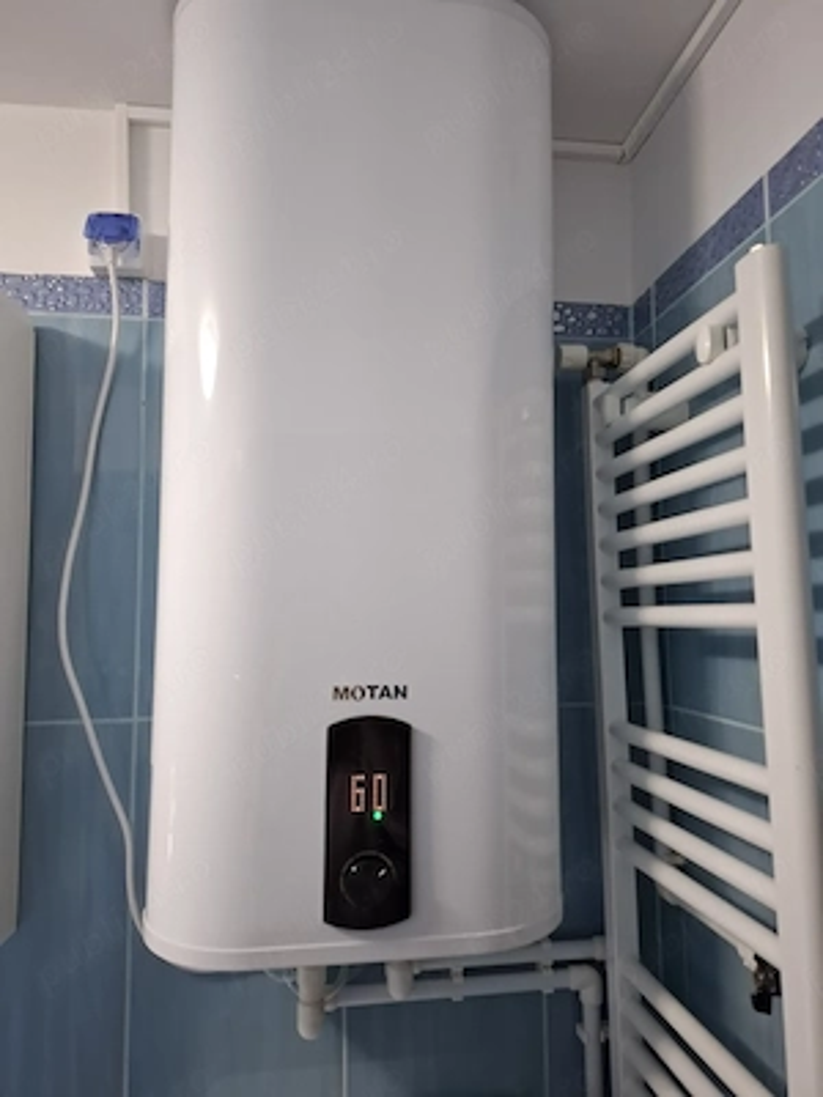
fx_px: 729
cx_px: 412
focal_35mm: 23
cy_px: 548
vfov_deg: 73.9
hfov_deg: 58.9
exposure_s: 1/50
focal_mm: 5.54
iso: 320
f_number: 1.8
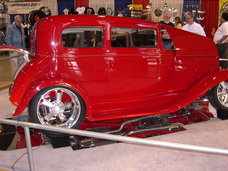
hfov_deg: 44.8
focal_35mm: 42
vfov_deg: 34.3
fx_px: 277
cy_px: 83
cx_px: 123
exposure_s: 1/60
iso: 219
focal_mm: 8
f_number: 2.8
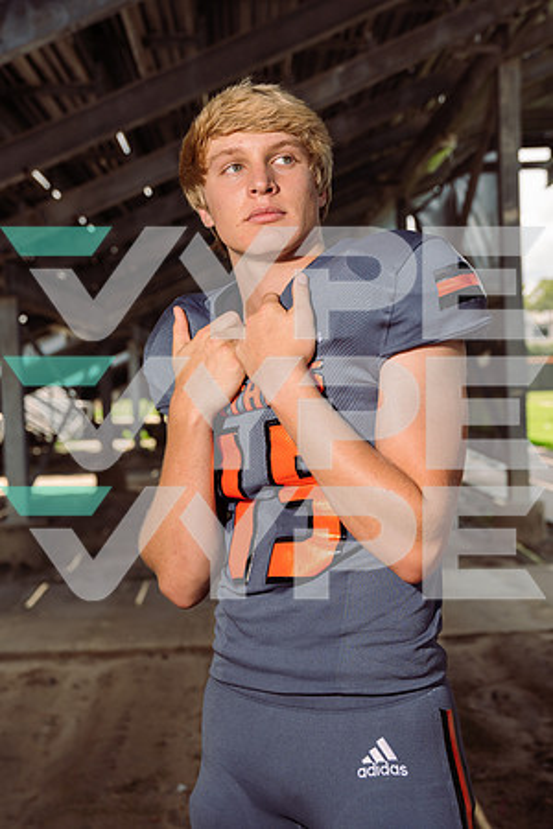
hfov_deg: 28.1
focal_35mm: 48
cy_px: 414
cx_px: 276
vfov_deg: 41.1
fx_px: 1106
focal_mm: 48
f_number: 4.5
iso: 64
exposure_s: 1/250
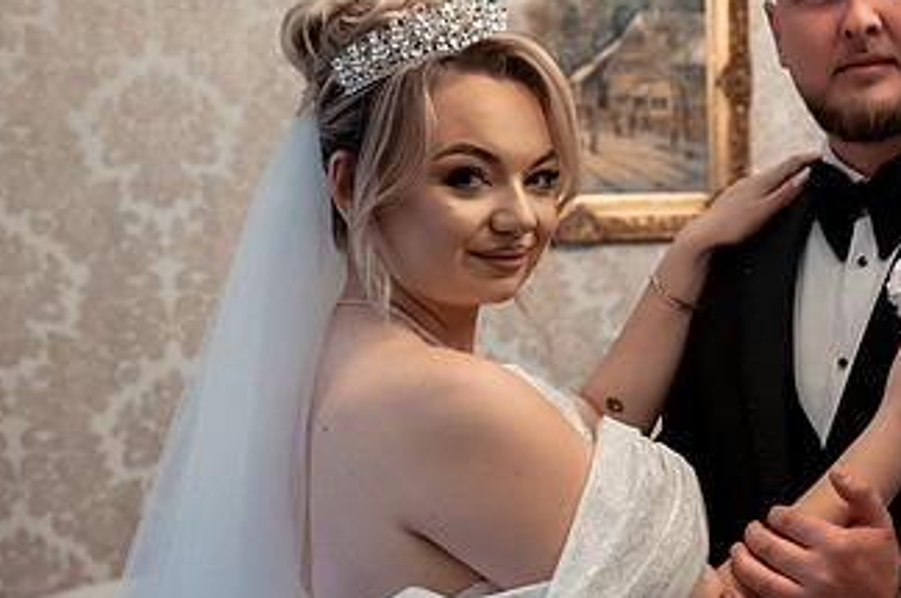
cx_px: 655
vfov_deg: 22.5
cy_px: 358
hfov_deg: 32.9
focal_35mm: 60
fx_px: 1499
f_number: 3.2
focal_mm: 28
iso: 3200
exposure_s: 1/200
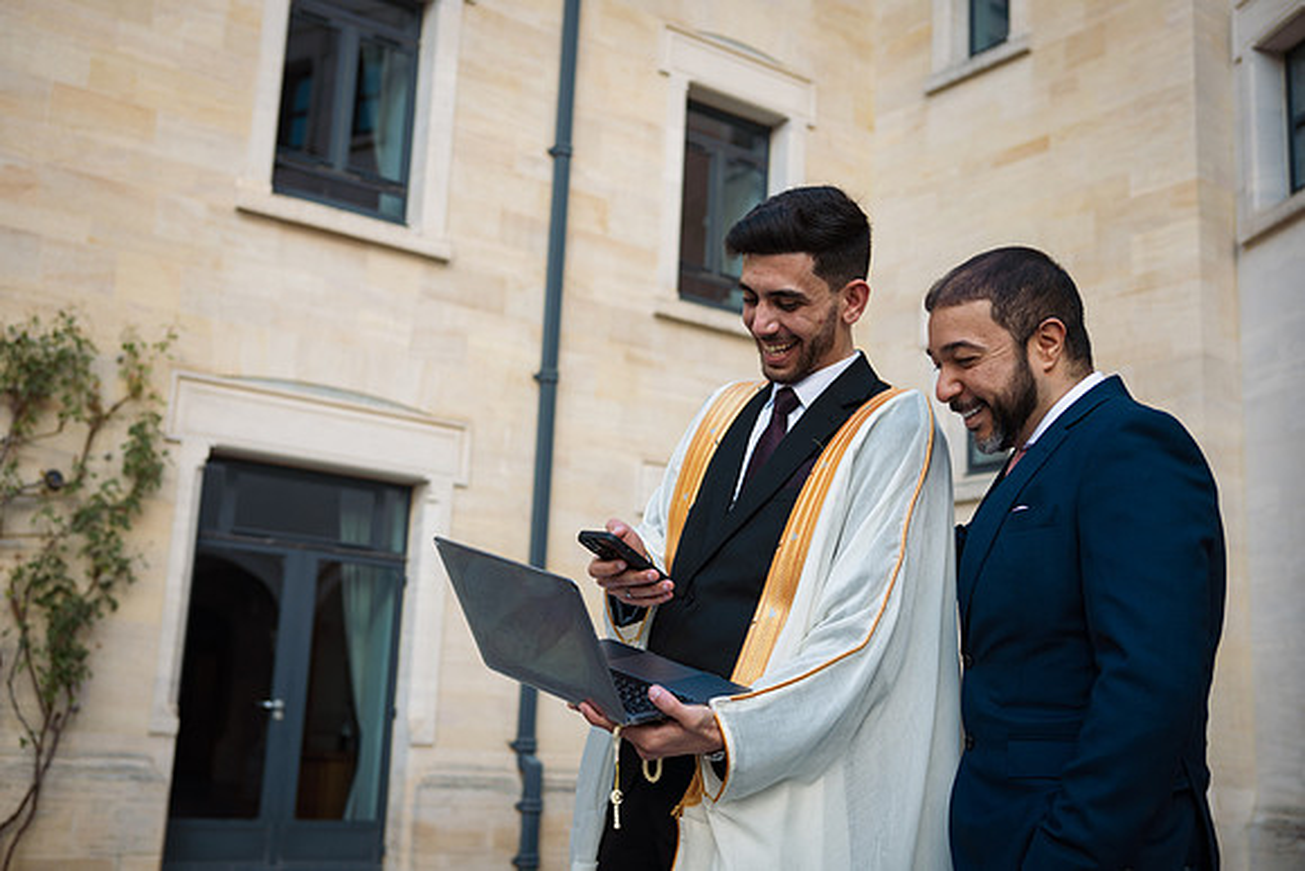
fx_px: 1450
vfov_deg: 33.4
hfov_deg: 48.4
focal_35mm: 40
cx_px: 652
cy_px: 436
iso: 200
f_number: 3.5
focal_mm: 40
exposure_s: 1/500
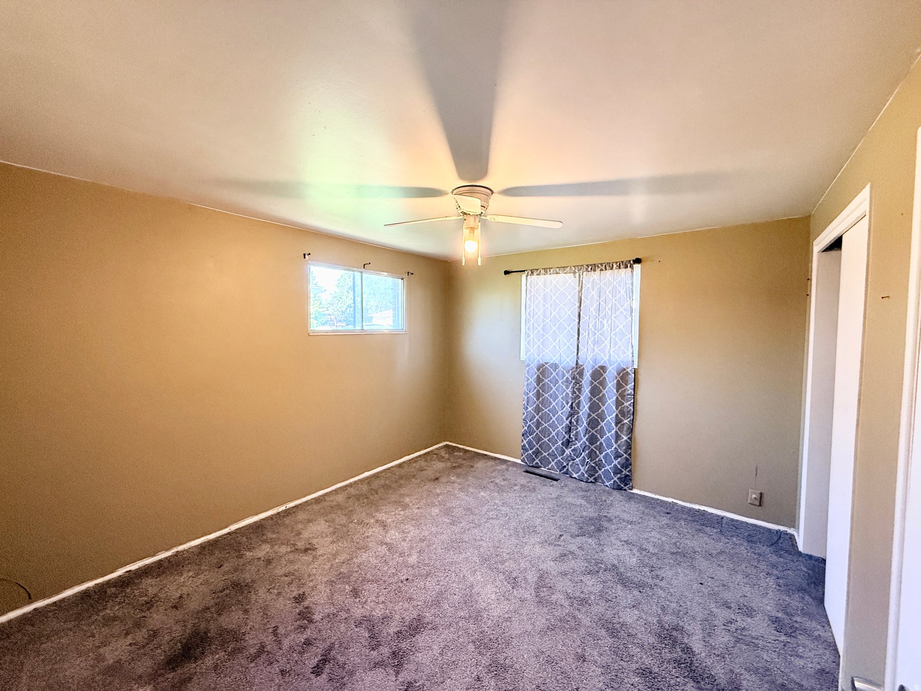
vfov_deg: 85.7
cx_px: 460
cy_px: 346
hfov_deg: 102.1
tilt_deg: -2.8
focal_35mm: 14
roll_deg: -0.4
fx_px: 372
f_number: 2.2
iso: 400
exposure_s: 1/120
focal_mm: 2.22
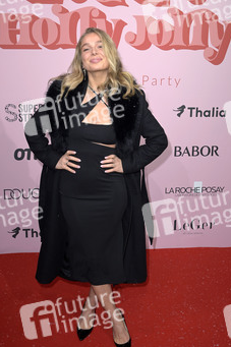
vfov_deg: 47.4
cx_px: 102
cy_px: 163
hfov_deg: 32.6
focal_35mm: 41
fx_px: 395
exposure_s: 1/250
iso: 800
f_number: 5.6
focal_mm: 35
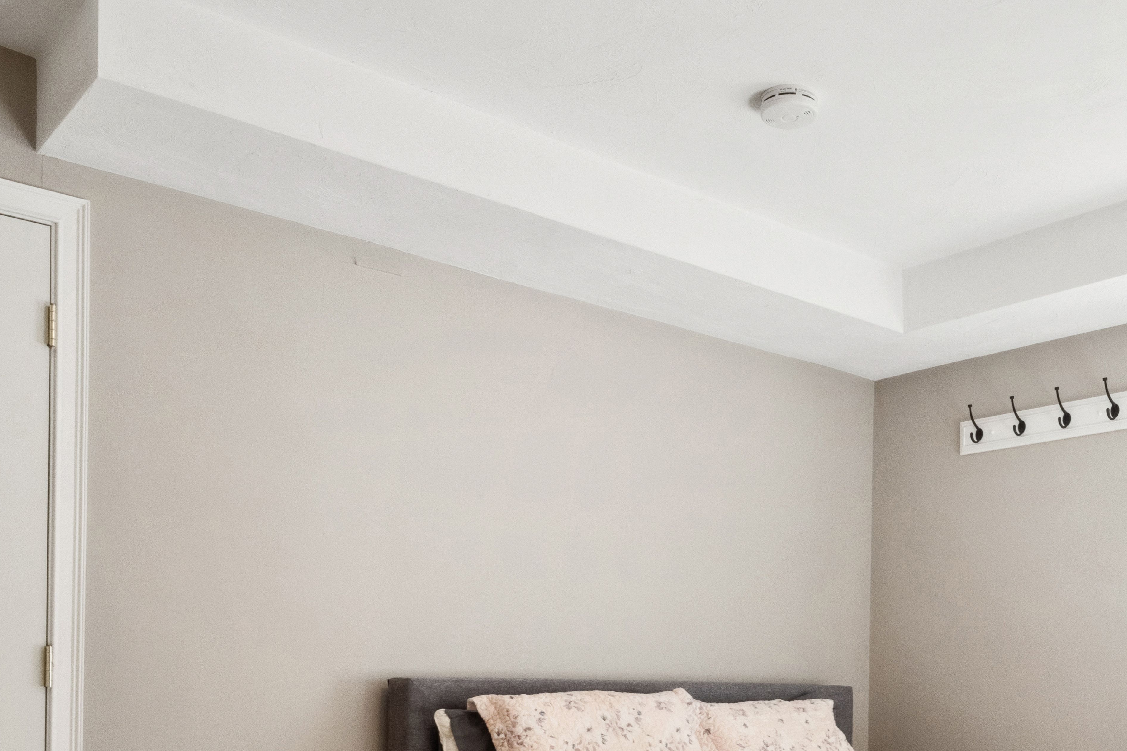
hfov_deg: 50.6
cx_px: 755
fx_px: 1166
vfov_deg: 34.0
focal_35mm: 37
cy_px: 659
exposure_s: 1/125
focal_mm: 14.9
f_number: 11
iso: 1600
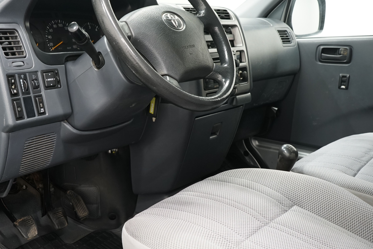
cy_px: 141
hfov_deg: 43.1
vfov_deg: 29.8
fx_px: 466
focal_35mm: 45
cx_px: 131
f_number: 7.1
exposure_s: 1/4
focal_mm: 28
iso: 800
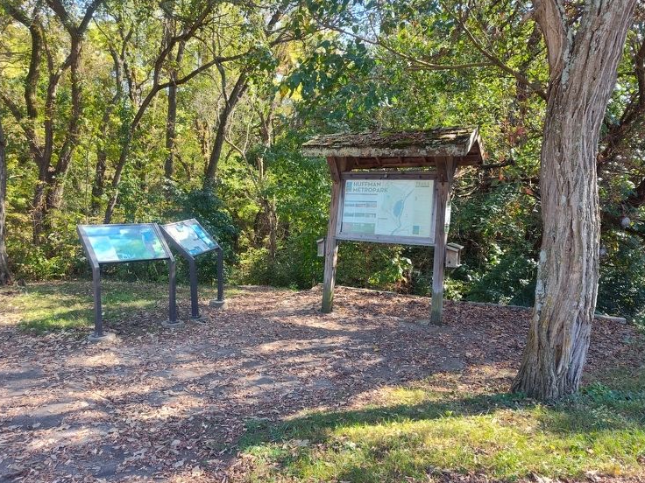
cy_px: 247
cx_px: 302
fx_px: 466
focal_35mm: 25
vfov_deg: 54.9
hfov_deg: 69.3
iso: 100
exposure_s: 1/241
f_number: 1.8
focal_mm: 5.56
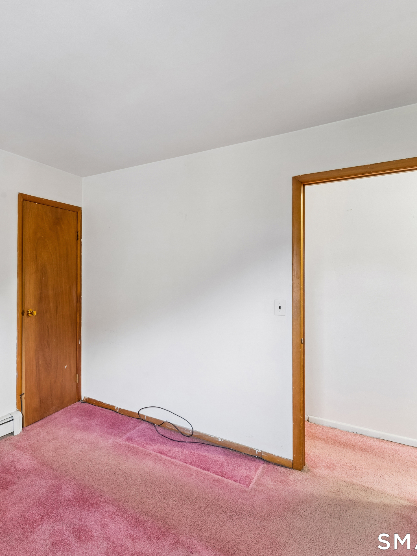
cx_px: 73
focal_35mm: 21
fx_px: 337
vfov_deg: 79.0
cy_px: 267
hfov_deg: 57.8
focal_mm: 14
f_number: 13
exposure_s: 1.6
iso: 400
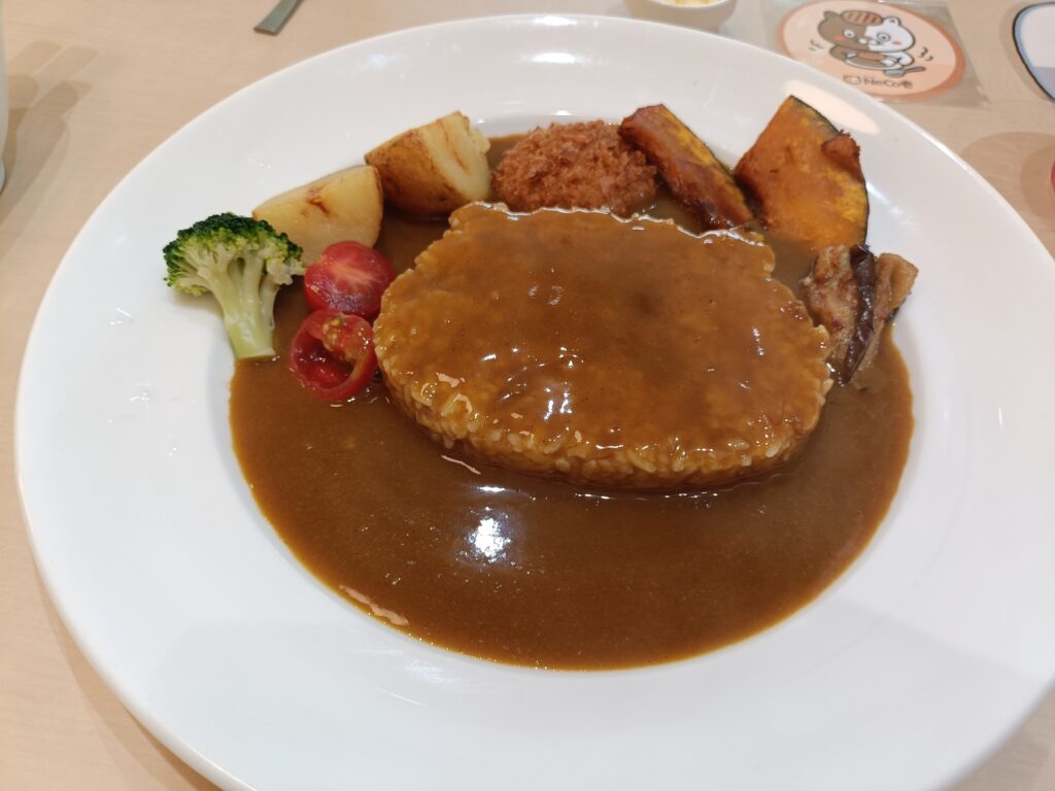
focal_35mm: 25
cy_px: 396
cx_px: 528
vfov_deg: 54.9
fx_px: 762
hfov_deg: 69.4
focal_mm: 4.7
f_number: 1.7
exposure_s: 1/50
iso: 200
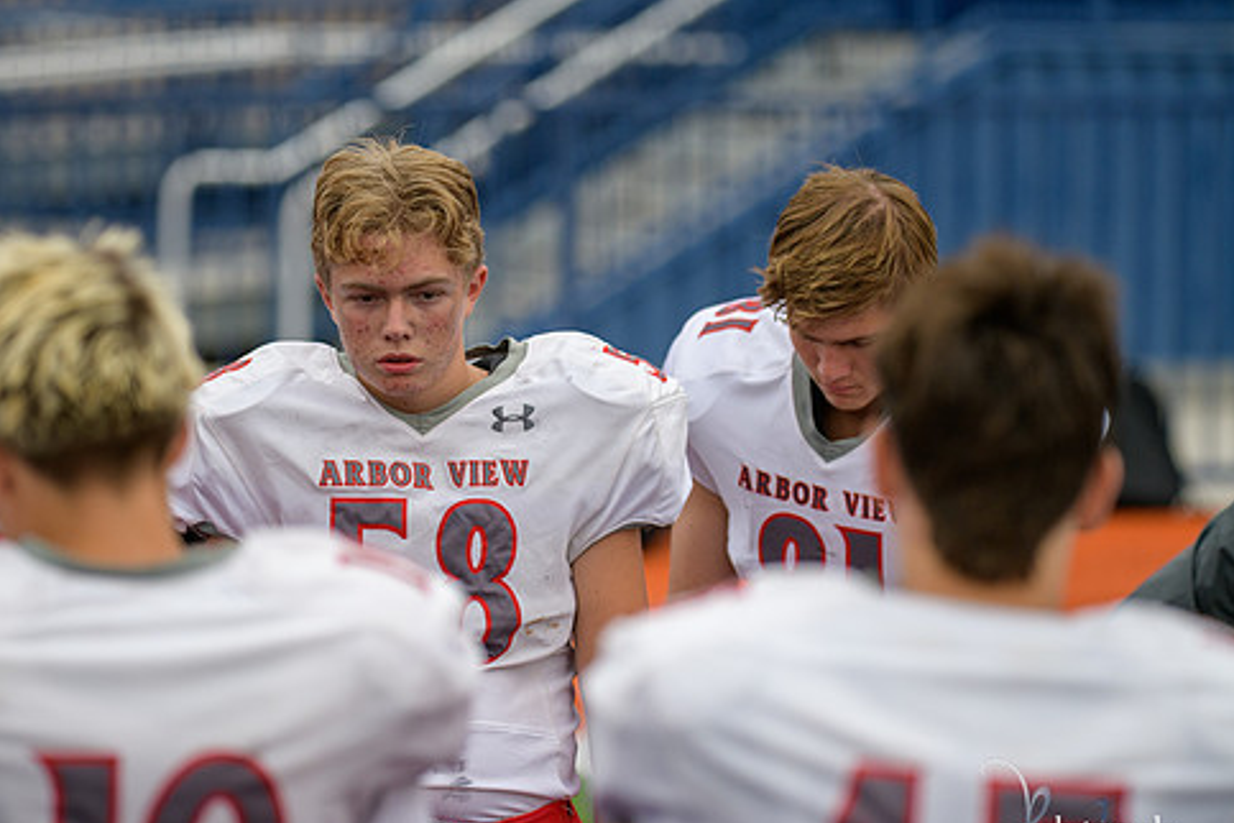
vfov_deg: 6.7
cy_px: 451
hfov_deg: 10.1
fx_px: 6992
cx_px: 514
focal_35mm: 204
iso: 125
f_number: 2.8
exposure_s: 1/500
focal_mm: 170
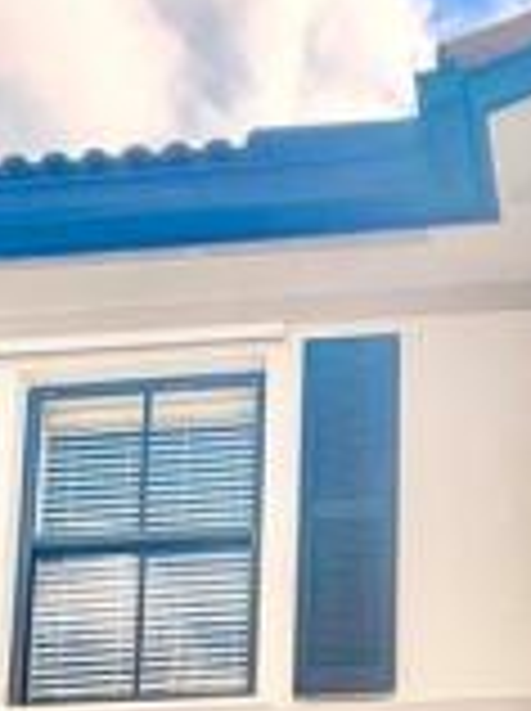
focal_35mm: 64
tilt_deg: +9.8
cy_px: 1242
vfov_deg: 21.4
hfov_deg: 21.8
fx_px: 1313
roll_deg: +0.9
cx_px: 562
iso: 32
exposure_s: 1/770
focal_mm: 2.22
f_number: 2.2
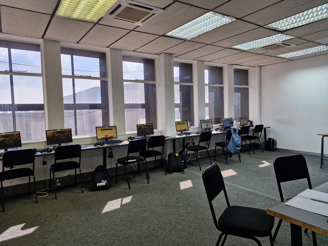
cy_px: 123
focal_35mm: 23
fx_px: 218
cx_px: 164
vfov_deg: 58.9
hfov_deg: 73.9
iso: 125
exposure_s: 1/100
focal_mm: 5.54
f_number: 1.8
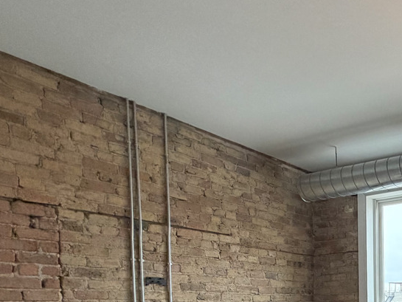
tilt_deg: -2.9
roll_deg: +1.3
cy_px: 332
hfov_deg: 42.5
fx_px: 430
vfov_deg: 33.7
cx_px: 412
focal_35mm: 37
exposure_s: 1/120
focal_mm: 2.22
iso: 250
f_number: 2.2
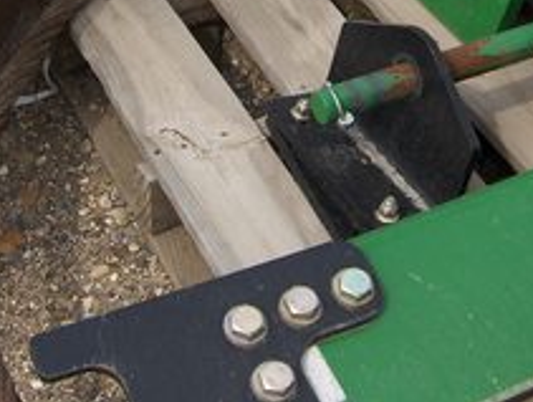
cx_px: 220
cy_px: -91
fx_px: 1388
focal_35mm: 90
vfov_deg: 15.8
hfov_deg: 21.7
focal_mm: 7.5
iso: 100
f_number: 5.5
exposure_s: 1/353
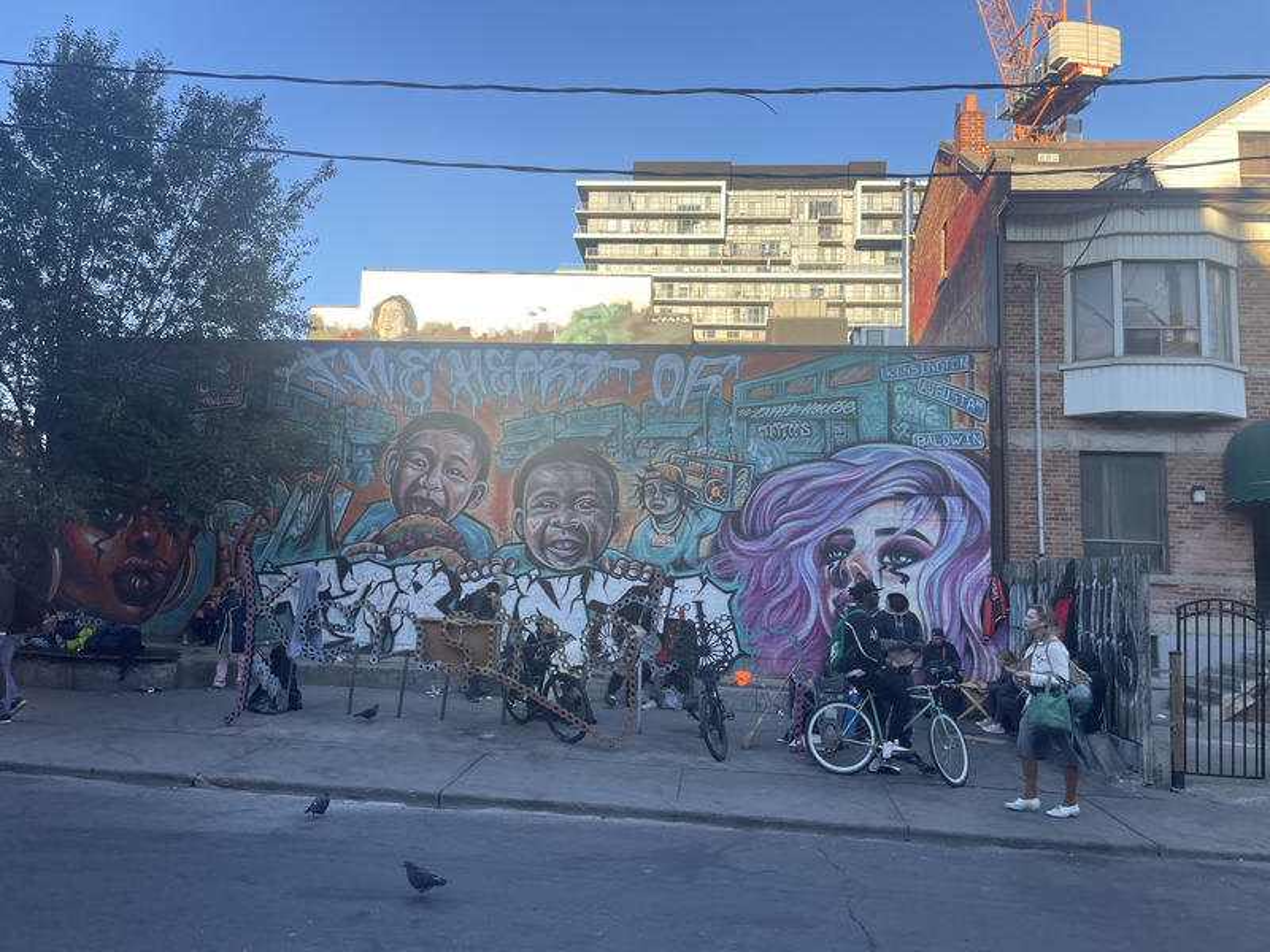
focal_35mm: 26
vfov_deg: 53.1
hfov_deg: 67.3
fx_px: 954
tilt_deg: +7.5
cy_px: 476
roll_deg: -1.9
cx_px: 635
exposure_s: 1/438
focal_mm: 4.2
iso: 32
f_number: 1.6
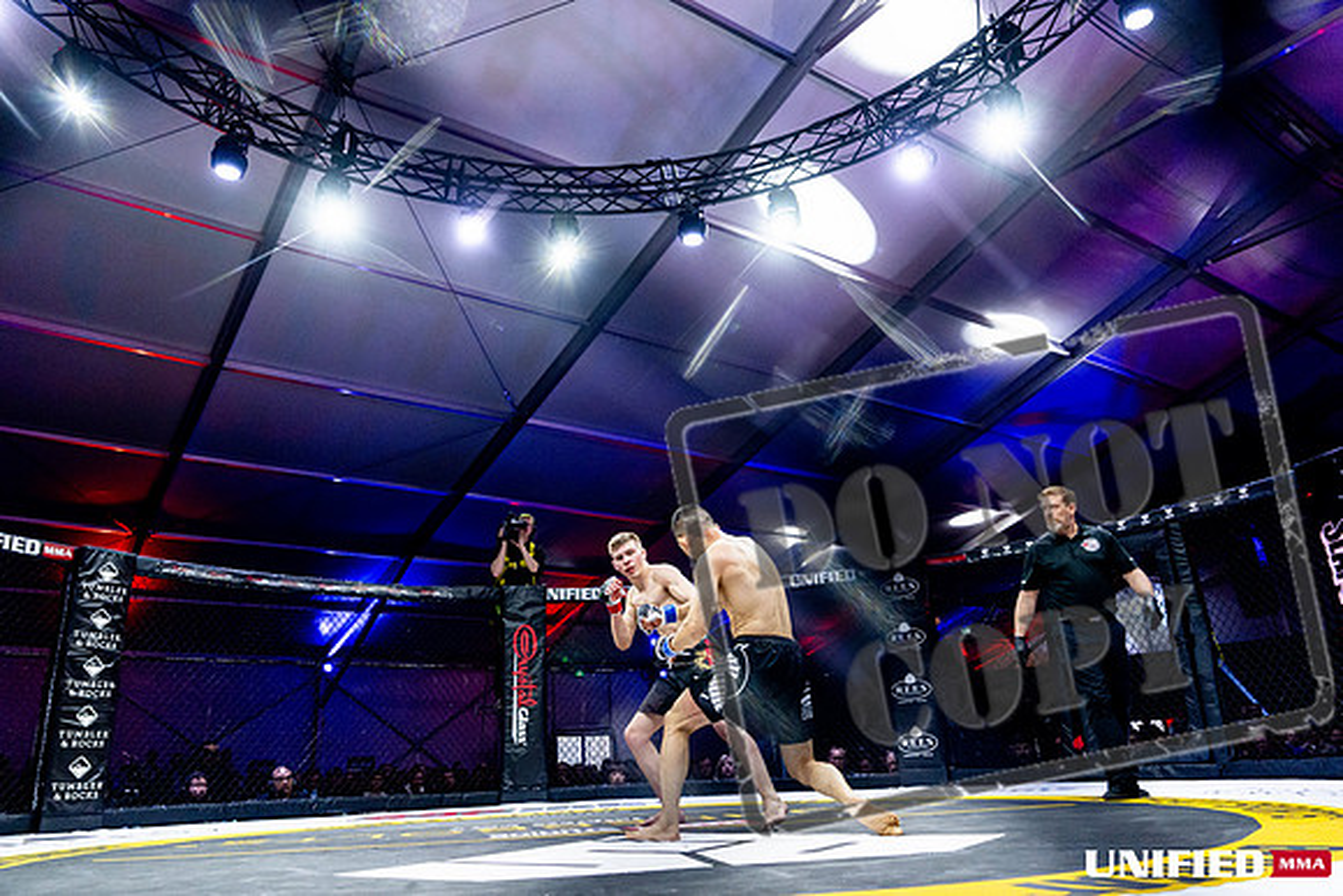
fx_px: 962
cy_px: 448
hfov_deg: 69.8
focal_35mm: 26
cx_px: 672
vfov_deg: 49.9
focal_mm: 24
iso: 3200
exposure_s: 1/1250
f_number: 2.8
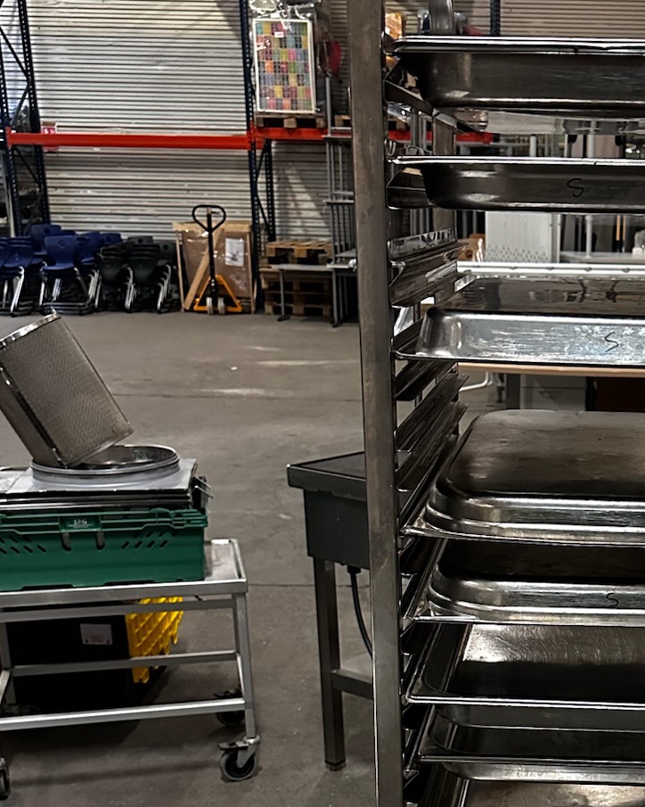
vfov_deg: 33.9
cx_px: 559
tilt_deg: -21.1
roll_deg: -0.3
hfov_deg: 27.7
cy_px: 692
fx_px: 1265
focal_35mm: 53
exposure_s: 1/50
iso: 800
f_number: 1.78
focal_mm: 6.86
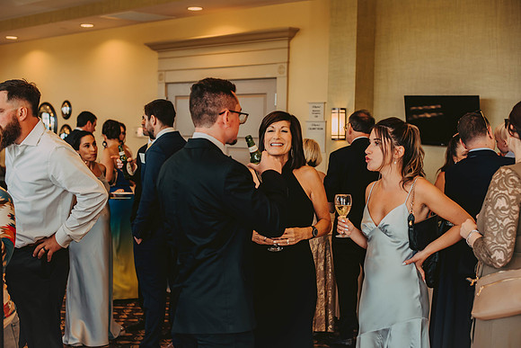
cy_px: 174
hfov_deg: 39.6
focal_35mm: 50
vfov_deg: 27.0
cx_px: 260
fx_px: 724
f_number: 2.8
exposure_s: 1/320
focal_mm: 50
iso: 250
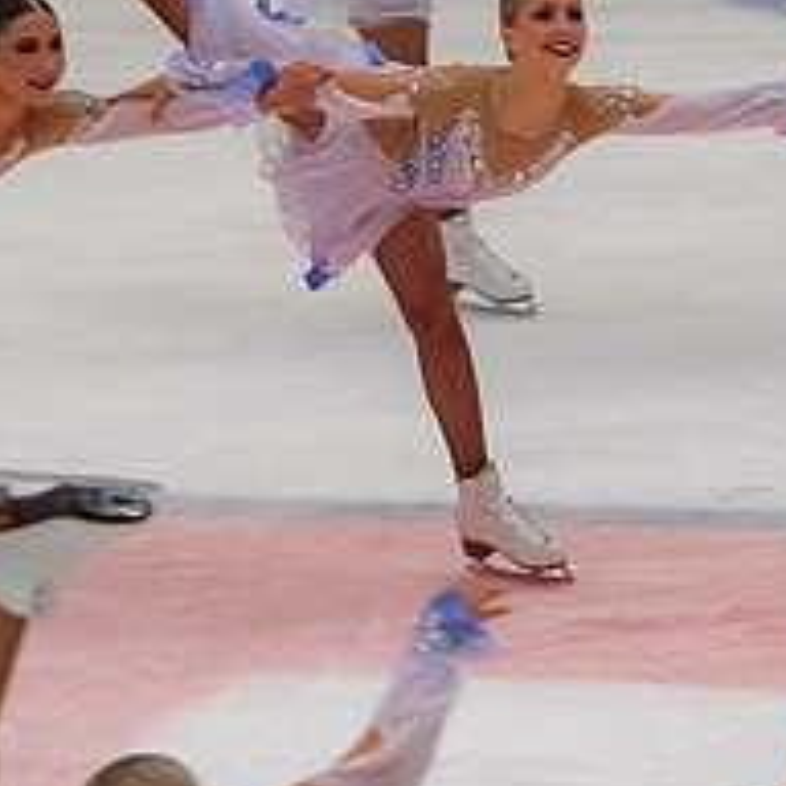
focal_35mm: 588
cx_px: 180
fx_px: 15105
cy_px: 132
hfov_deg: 3.0
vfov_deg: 3.0
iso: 500
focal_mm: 116
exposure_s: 1/400
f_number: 3.5
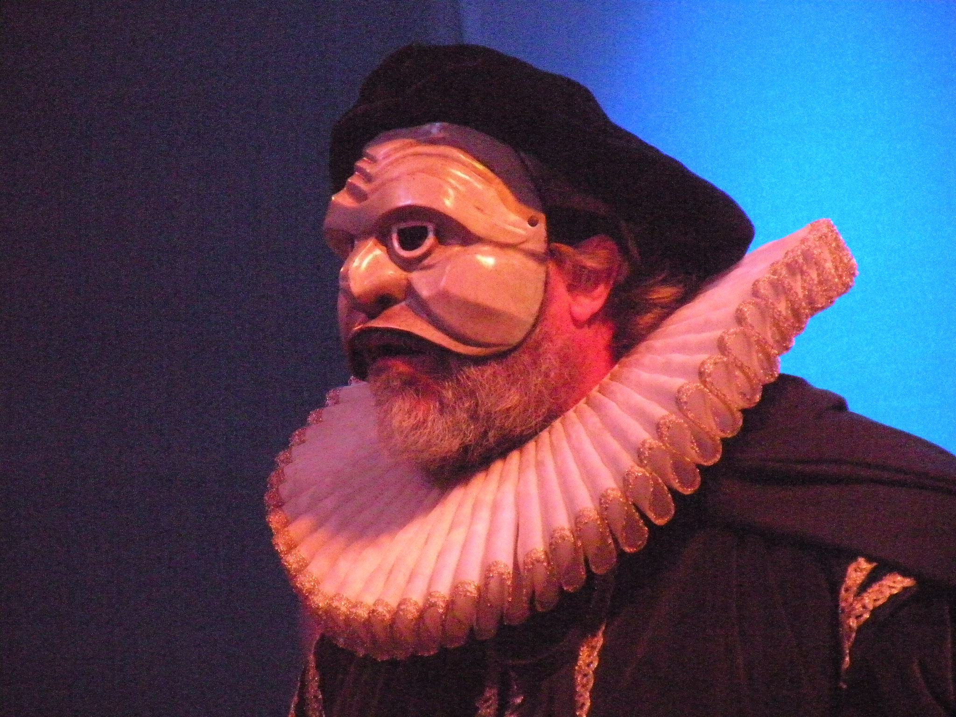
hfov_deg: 8.1
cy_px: 358
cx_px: 478
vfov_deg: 6.1
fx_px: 6739
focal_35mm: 244
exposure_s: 1/71.5
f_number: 4.5
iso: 2000
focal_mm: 43.1
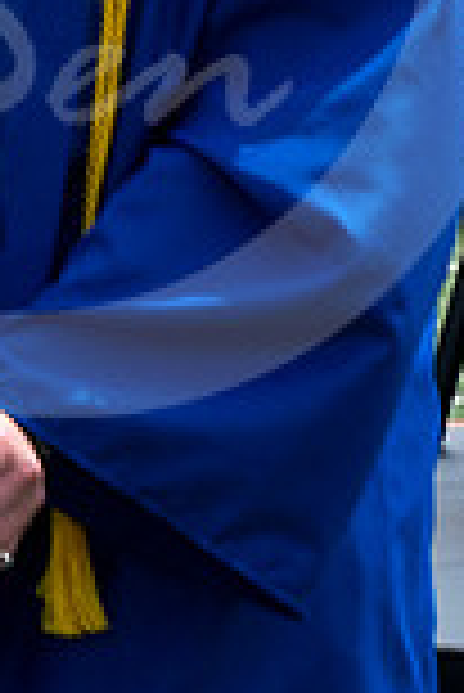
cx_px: -579
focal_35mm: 756
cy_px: -549
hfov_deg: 1.8
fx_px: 14582
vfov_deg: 2.7
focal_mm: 77
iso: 200
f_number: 13
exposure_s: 1/250
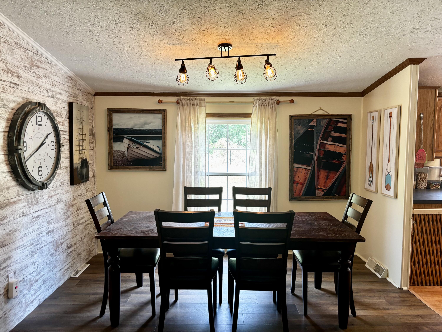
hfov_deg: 67.3
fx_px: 332
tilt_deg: -5.0
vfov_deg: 53.1
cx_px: 221
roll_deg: -0.5
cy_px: 166
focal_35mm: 26
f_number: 1.6
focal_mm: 5.96
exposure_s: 1/60
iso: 100
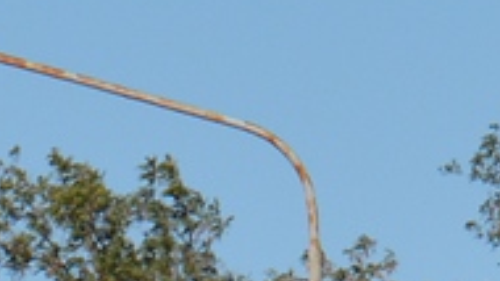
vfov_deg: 0.9
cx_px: 697
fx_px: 17094
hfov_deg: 1.7
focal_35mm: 1289
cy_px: 972
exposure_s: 1/2000
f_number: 7.1
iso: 400
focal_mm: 130
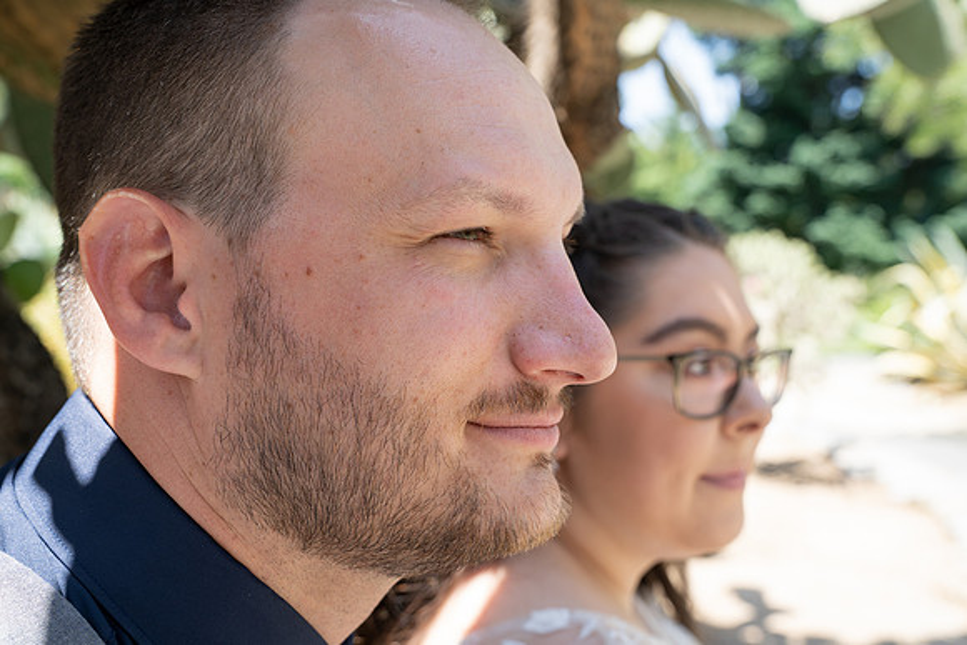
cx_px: 484
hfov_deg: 48.4
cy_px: 322
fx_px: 1075
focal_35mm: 40
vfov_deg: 33.4
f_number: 5.6
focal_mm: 40
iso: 250
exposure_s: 1/160
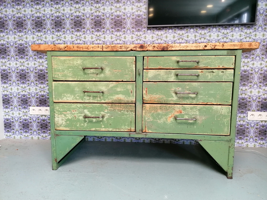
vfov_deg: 51.4
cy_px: 100
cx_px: 134
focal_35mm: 27
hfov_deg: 65.3
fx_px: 208
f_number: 1.8
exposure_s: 1/33.3
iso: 250
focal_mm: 4.75
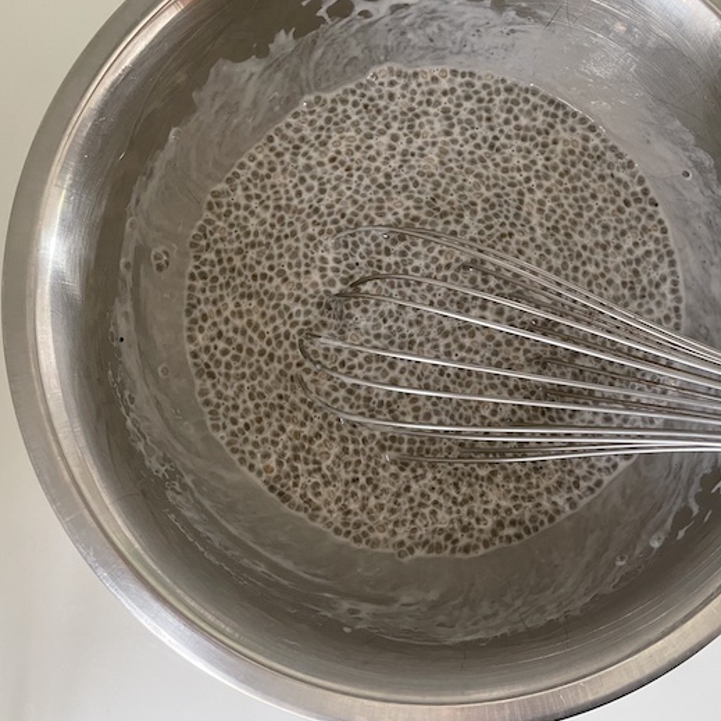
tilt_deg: -85.2
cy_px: 326
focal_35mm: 34
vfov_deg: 48.4
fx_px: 801
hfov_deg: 48.1
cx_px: 435
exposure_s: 1/60
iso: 160
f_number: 1.6
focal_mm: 4.2
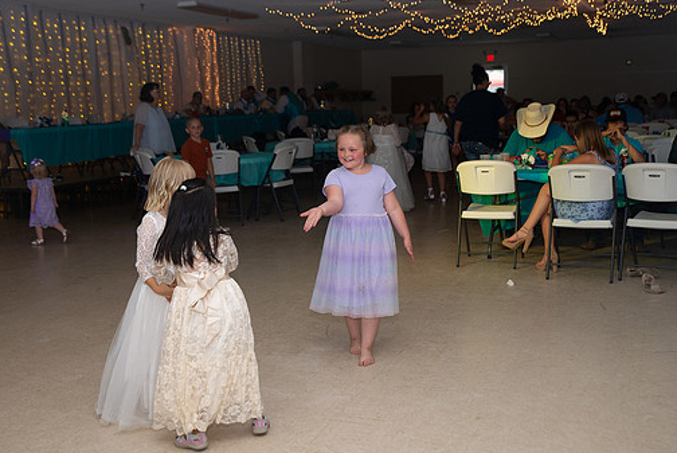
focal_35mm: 46
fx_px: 866
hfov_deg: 42.7
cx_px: 320
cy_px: 233
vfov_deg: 29.3
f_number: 3.5
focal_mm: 40
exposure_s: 1/125
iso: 800
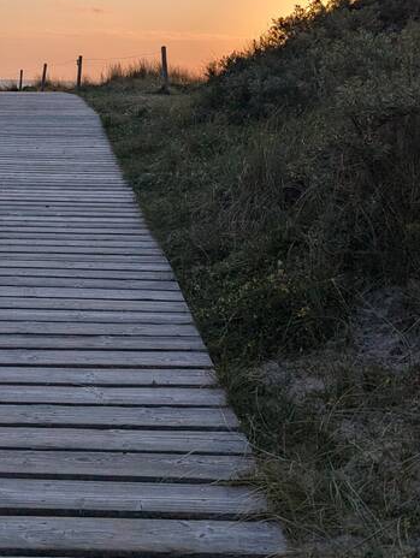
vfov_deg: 34.0
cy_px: 120
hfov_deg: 25.7
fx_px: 888
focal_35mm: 55
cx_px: 36
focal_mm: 6.81
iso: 47
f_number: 1.85
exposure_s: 1/2513
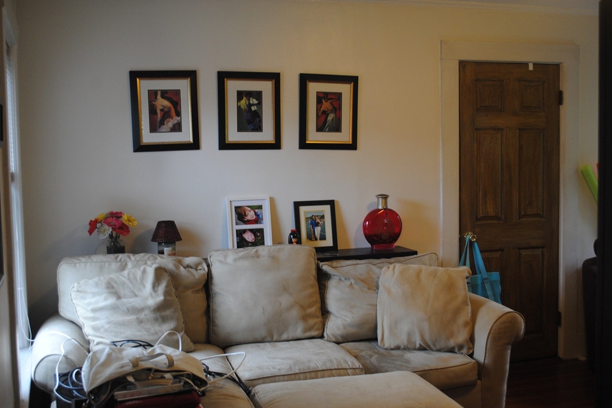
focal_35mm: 43
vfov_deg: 31.2
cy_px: 201
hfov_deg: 45.4
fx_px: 731
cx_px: 307
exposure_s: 1/15
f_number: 4.5
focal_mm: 28
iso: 400
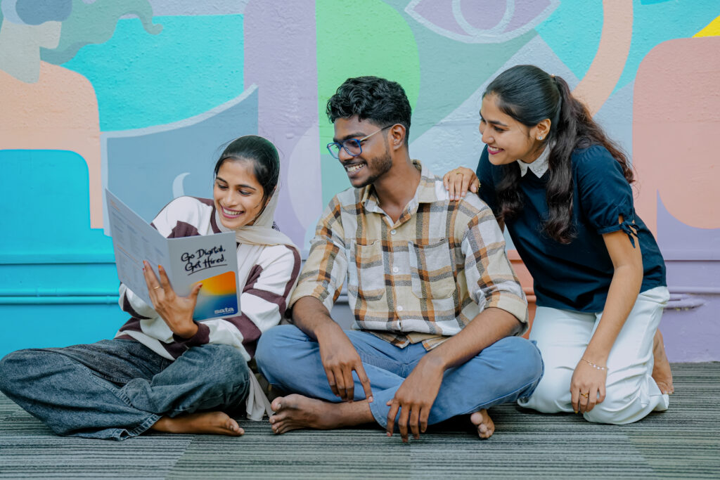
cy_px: 240
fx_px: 1000
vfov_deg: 27.0
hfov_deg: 39.6
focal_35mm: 50
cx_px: 360
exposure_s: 1/160
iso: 1000
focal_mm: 50
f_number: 2.2
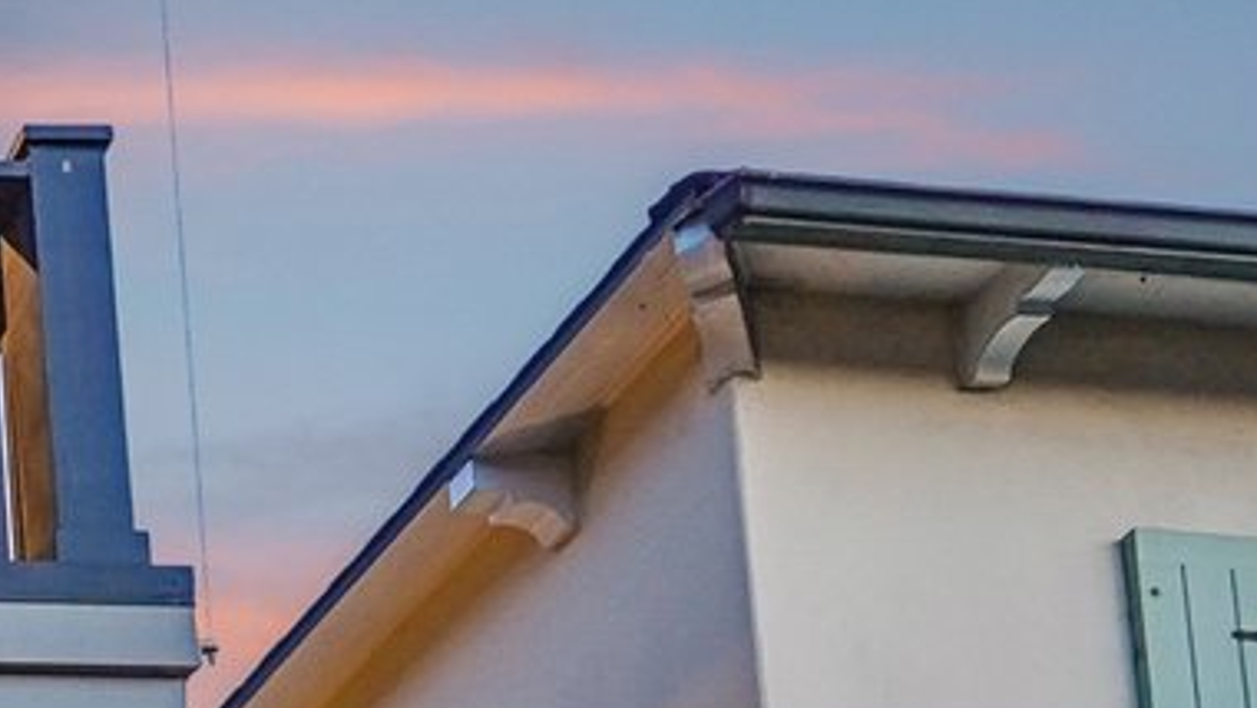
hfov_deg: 15.4
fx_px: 3201
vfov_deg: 10.8
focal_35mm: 96
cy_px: 1689
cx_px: -1561
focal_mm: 17
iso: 800
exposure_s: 1/3.33
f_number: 8
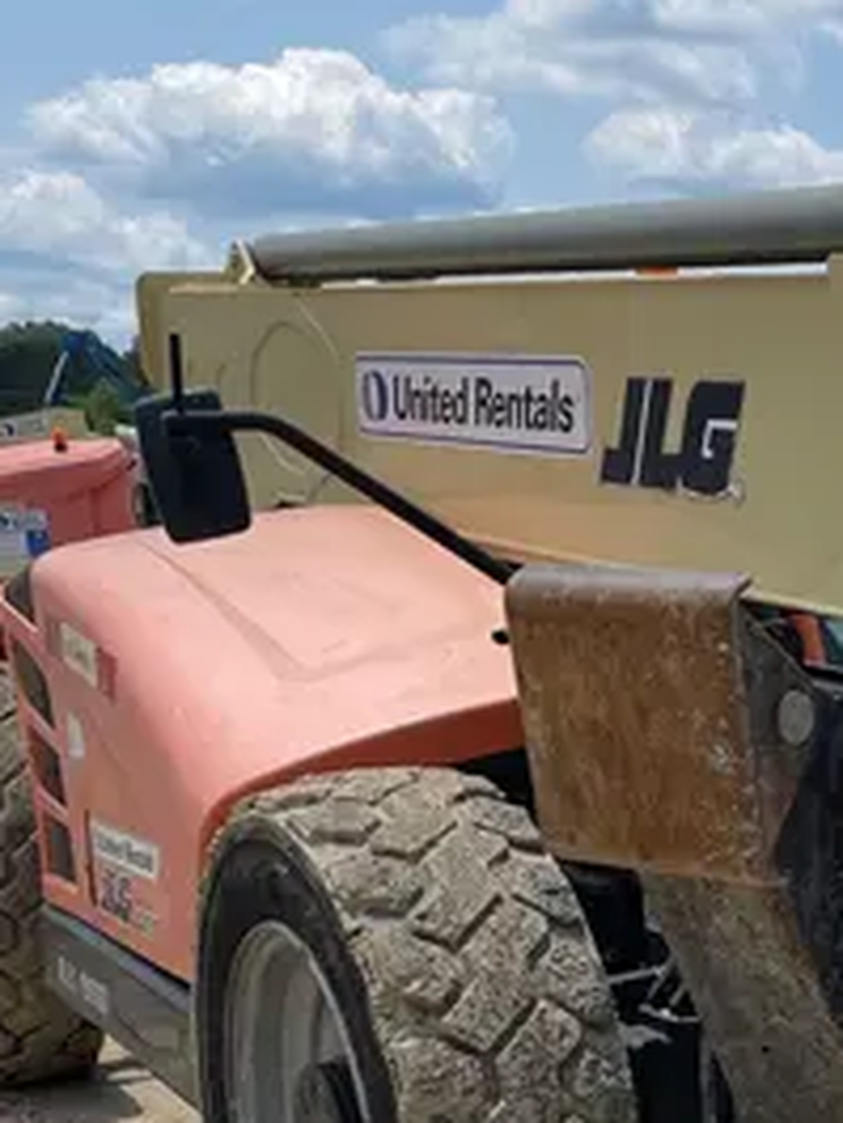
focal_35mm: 72
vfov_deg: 26.7
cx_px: 911
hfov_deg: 19.6
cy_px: 837
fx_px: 2336
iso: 32
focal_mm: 4.2
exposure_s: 1/5051
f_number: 1.6
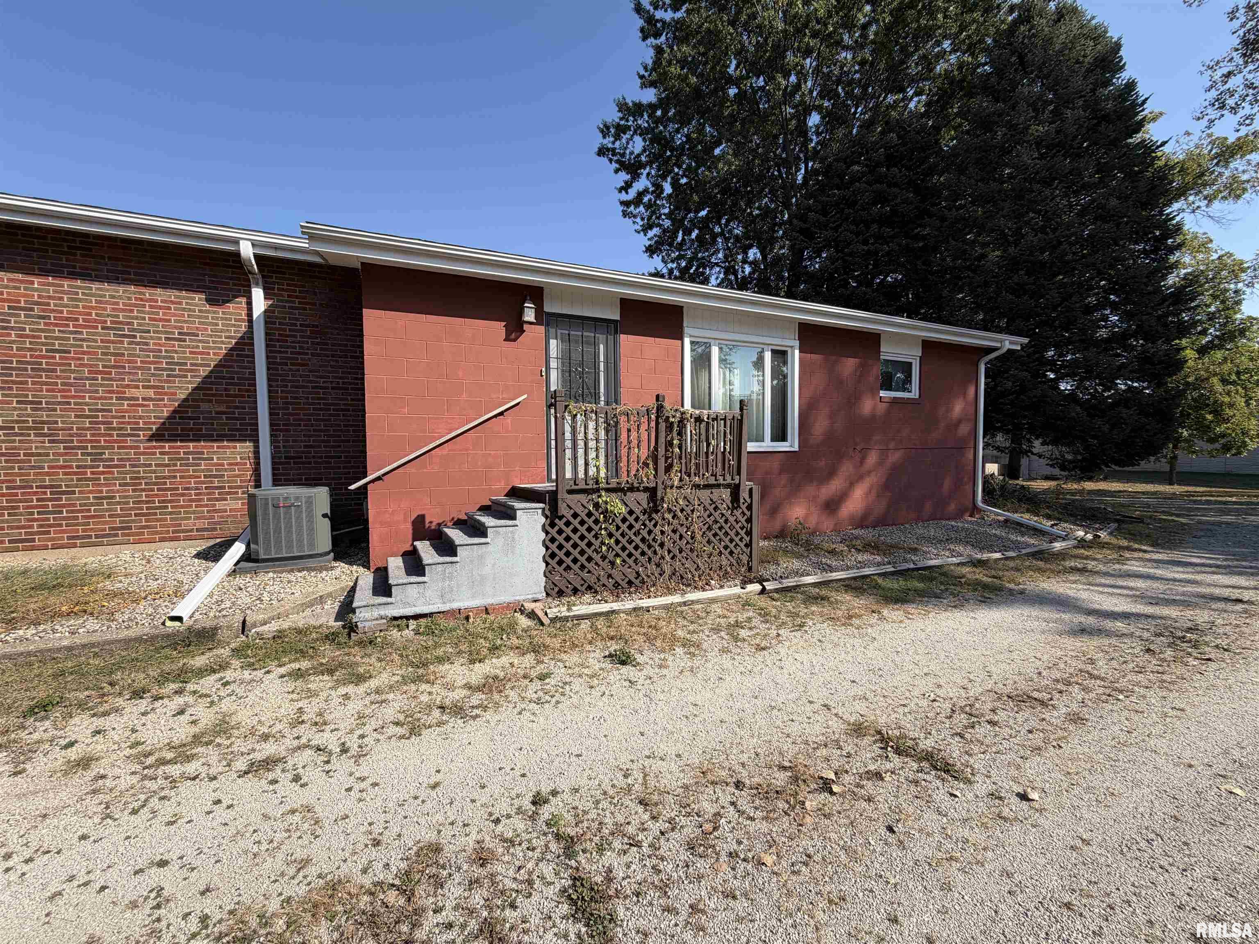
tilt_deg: -2.3
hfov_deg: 102.1
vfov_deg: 85.7
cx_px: 630
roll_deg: +0.6
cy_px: 472
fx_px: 509
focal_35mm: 14
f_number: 2.2
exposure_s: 1/770
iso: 25
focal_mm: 2.22
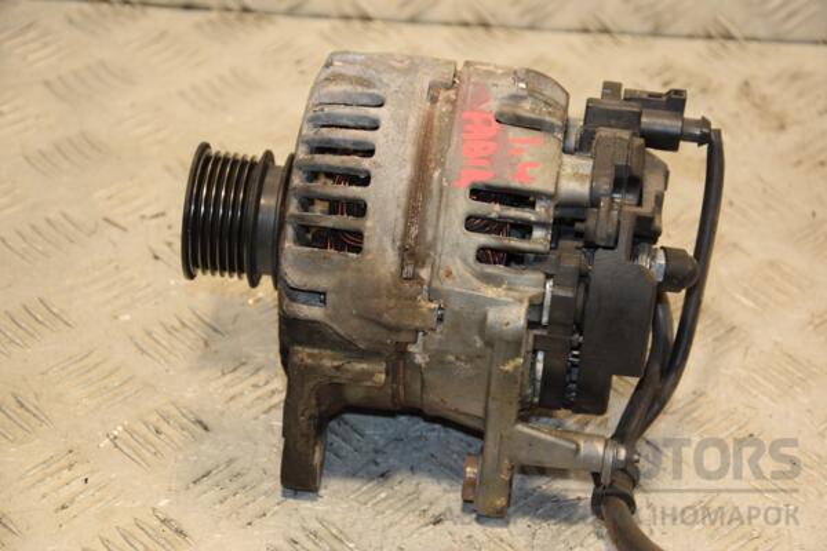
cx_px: 414
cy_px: 276
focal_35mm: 99
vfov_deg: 13.8
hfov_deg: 20.6
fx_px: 2274
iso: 800
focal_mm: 66
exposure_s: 1/125
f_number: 5.3
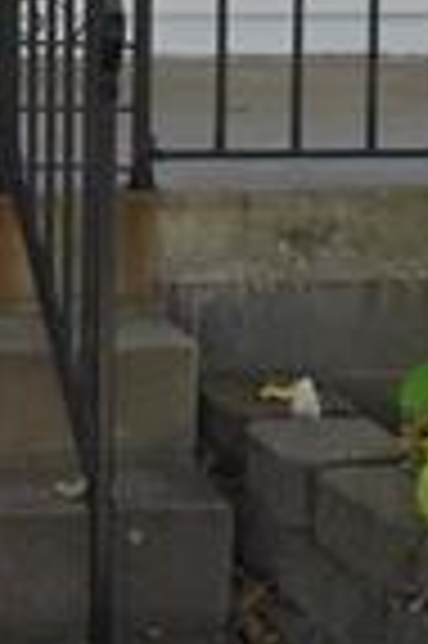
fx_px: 3075
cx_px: -333
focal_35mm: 172
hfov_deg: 7.7
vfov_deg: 11.6
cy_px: -261
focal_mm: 24
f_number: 8
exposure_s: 1/250
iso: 2000
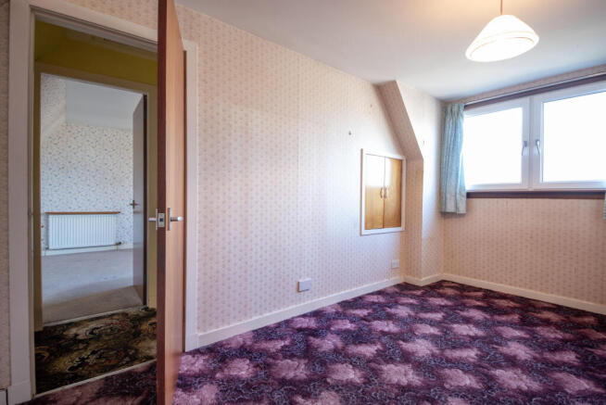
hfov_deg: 93.2
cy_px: 202
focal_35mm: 17
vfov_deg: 70.5
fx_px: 286
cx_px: 303
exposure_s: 1/6
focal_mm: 17
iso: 400
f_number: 8
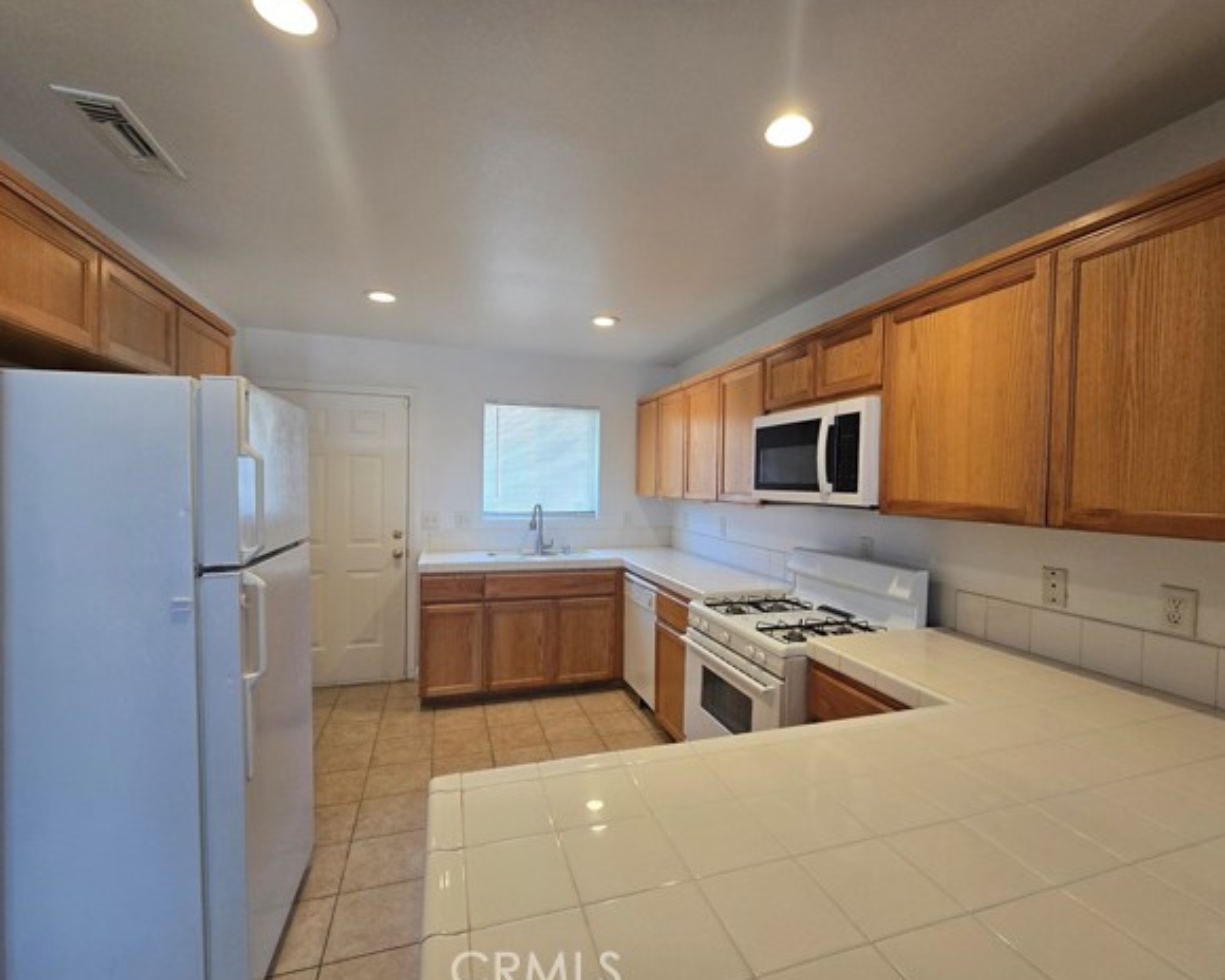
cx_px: 634
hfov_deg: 100.7
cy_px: 494
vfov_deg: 88.0
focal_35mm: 14
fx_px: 508
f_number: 2.2
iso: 100
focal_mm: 2.2
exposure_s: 1/60
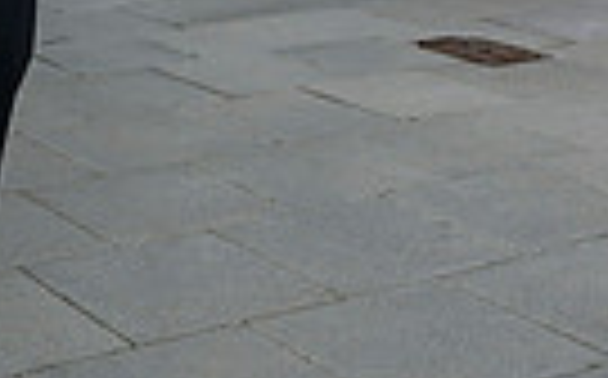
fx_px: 1572
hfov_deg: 21.4
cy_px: -590
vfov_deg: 11.1
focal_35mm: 95
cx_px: 63
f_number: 8
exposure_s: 1/160
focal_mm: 28
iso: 160
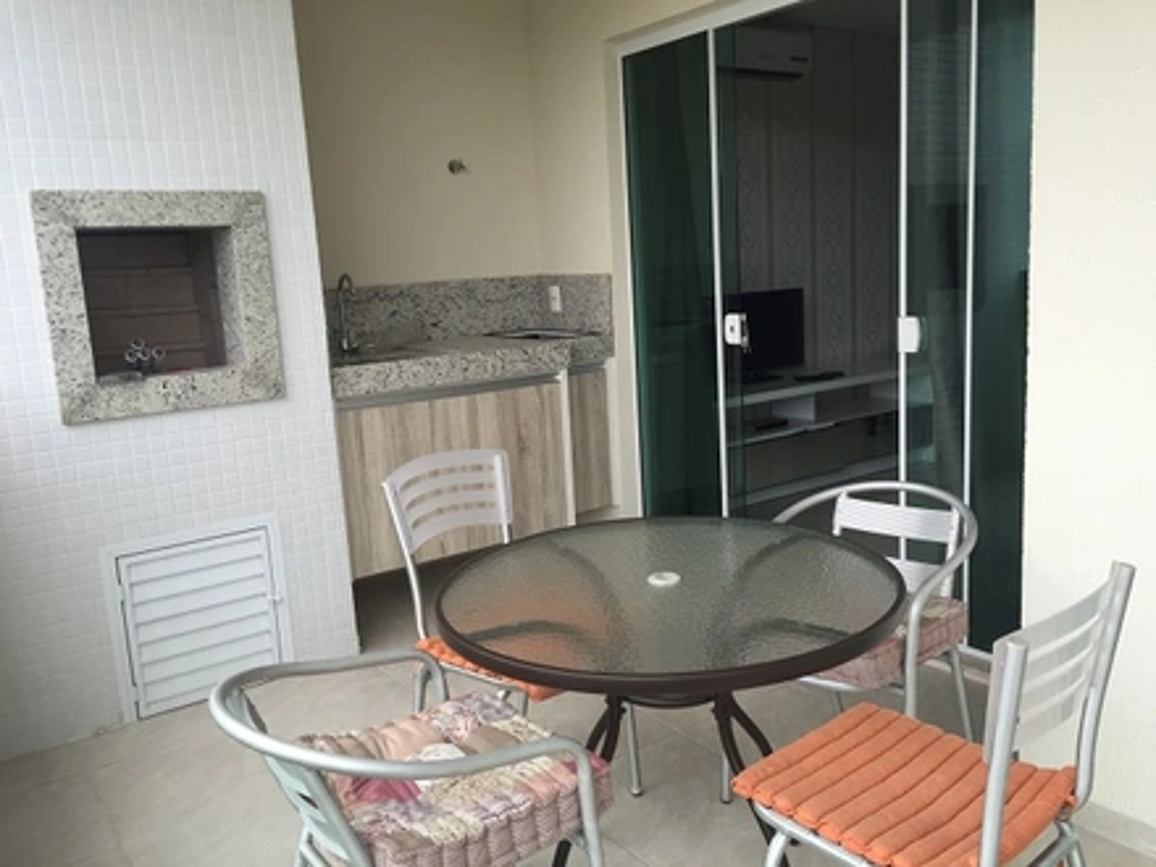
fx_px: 968
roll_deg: +2.3
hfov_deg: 61.7
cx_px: 578
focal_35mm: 29
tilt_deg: -8.0
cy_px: 434
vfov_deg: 48.2
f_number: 2.2
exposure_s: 1/120
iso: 40
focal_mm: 4.15
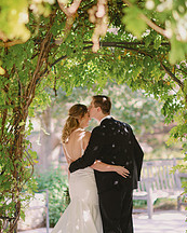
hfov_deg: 9.3
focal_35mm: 166
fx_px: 1148
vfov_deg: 11.6
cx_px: 65
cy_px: 107
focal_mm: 85
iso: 160
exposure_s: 1/1250
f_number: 1.6
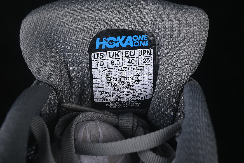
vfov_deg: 18.2
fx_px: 508
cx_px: 122
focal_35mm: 75
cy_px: 82
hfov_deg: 27.0
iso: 160
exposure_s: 1/60
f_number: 9
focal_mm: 50
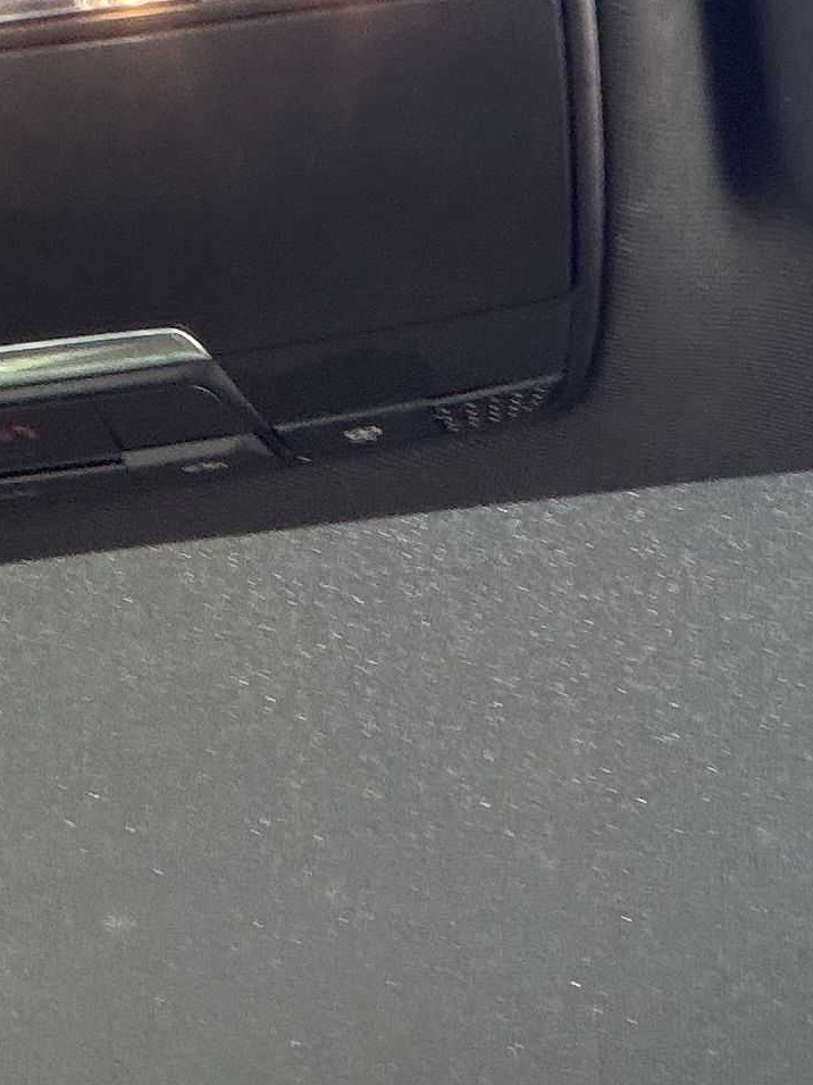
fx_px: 3038
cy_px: 412
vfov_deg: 20.2
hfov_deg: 15.2
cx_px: 210
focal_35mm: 97
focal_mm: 2.71
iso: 100
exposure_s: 1/60
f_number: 1.9
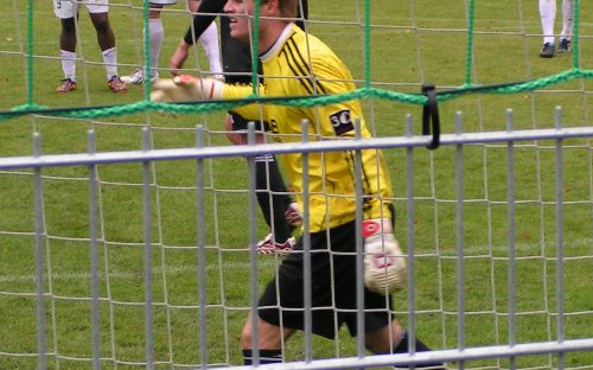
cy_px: 28
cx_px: 305
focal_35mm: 202
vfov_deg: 6.5
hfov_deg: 10.4
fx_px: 3263
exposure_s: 1/125
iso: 50
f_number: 4
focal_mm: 18.2
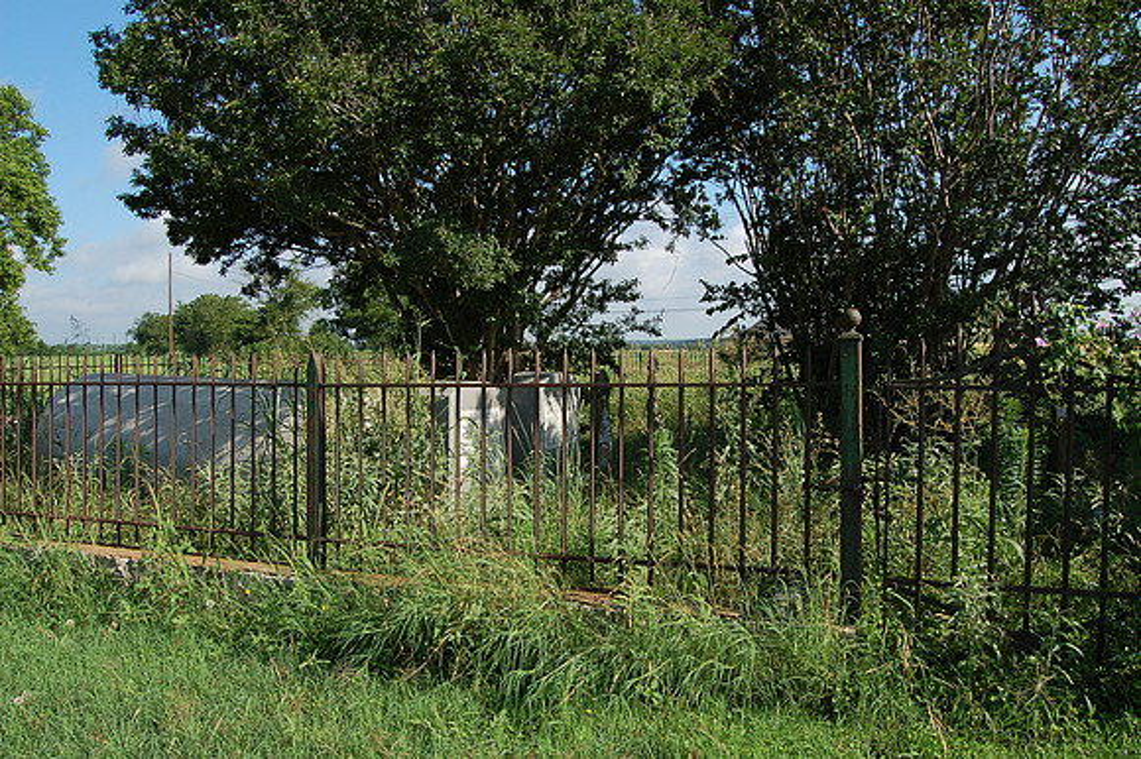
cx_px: 570
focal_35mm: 27
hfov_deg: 67.4
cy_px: 380
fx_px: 855
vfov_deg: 47.9
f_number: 10
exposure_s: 1/200
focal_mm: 18
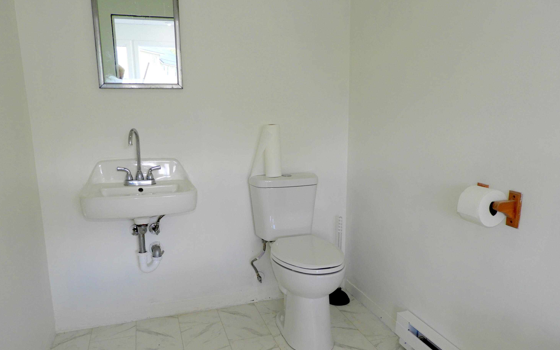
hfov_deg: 70.4
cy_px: 195
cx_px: 281
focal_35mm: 26
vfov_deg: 47.5
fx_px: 397
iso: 100
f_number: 3.3
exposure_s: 1/30
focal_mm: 4.3
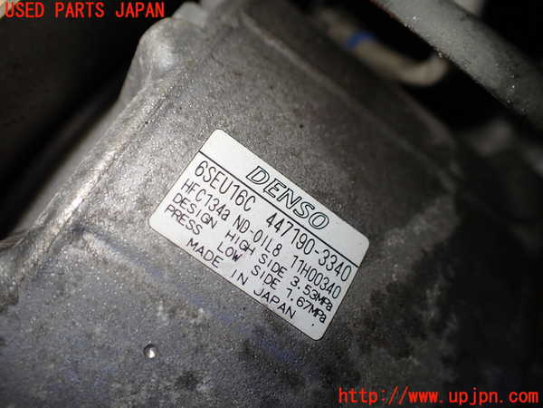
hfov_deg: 60.0
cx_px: 272
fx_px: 471
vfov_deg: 46.8
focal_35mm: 30
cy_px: 204
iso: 125
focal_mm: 5.4
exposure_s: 1/125
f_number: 2.3
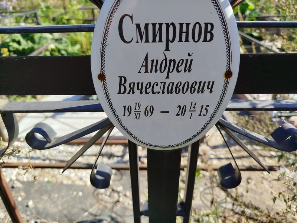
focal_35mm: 24
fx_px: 206
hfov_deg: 71.6
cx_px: 148
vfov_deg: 56.8
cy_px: 112
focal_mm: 5.31
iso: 50
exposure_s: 1/768
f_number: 1.7
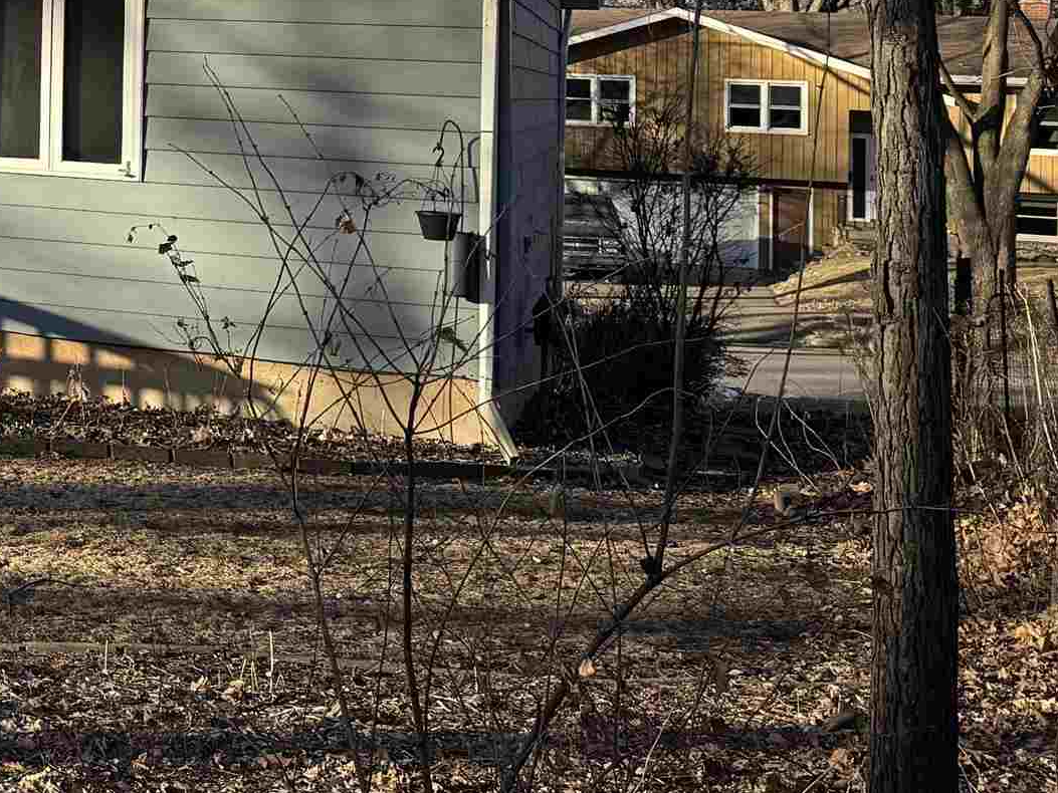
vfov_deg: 20.1
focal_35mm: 70
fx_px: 2140
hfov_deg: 23.3
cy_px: -70
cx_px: -448
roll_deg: -1.5
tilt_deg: +3.6
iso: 80
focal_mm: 6.76
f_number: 1.78
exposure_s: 1/1980
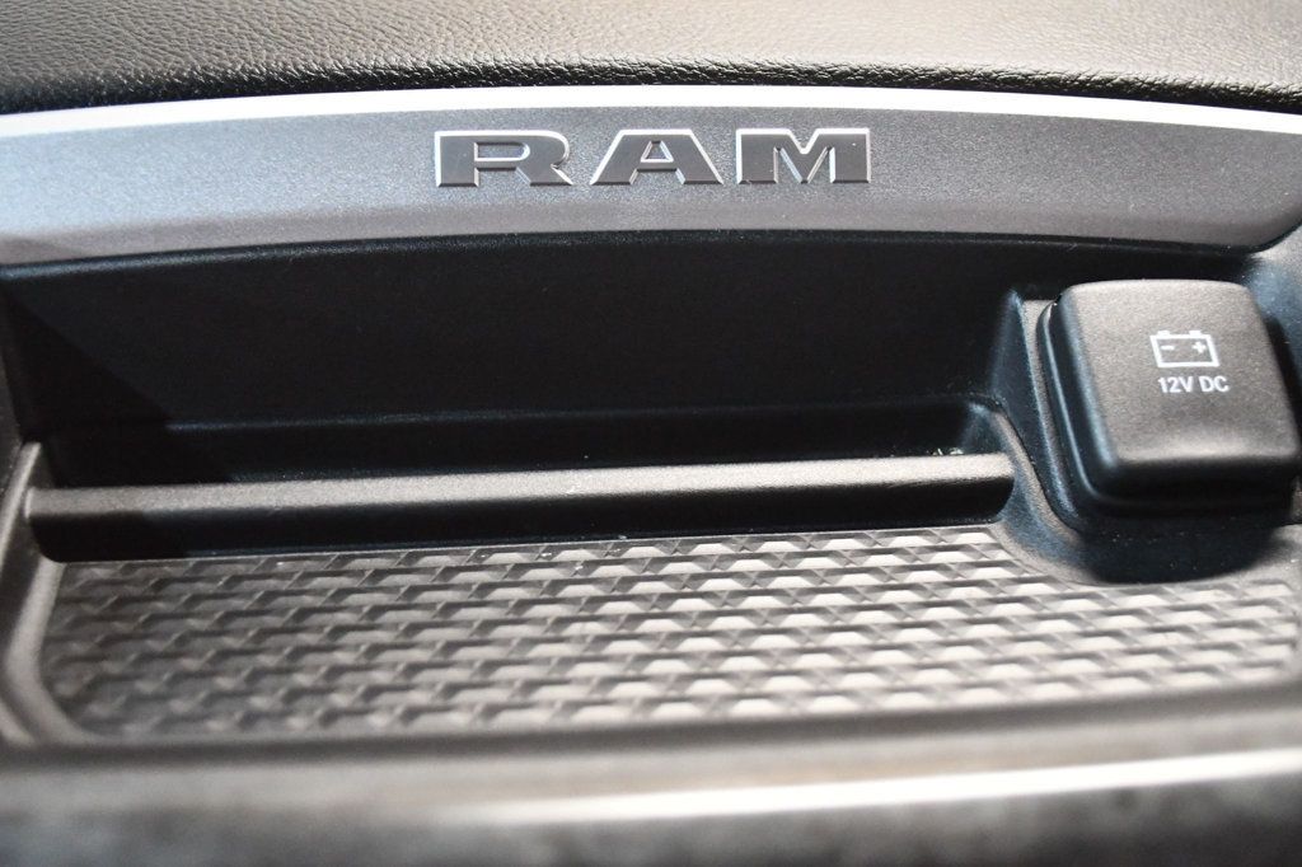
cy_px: 434
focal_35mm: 43
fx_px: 1555
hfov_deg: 45.4
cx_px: 651
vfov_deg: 31.2
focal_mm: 29
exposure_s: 1/60
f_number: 4.5
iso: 8000
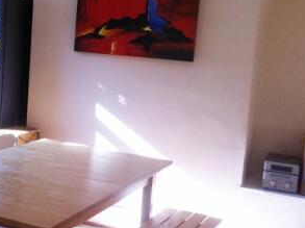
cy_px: 82
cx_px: 73
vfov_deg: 20.9
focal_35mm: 70
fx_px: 616
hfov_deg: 27.4
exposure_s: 1/120
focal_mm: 3.85
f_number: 2.8
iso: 125
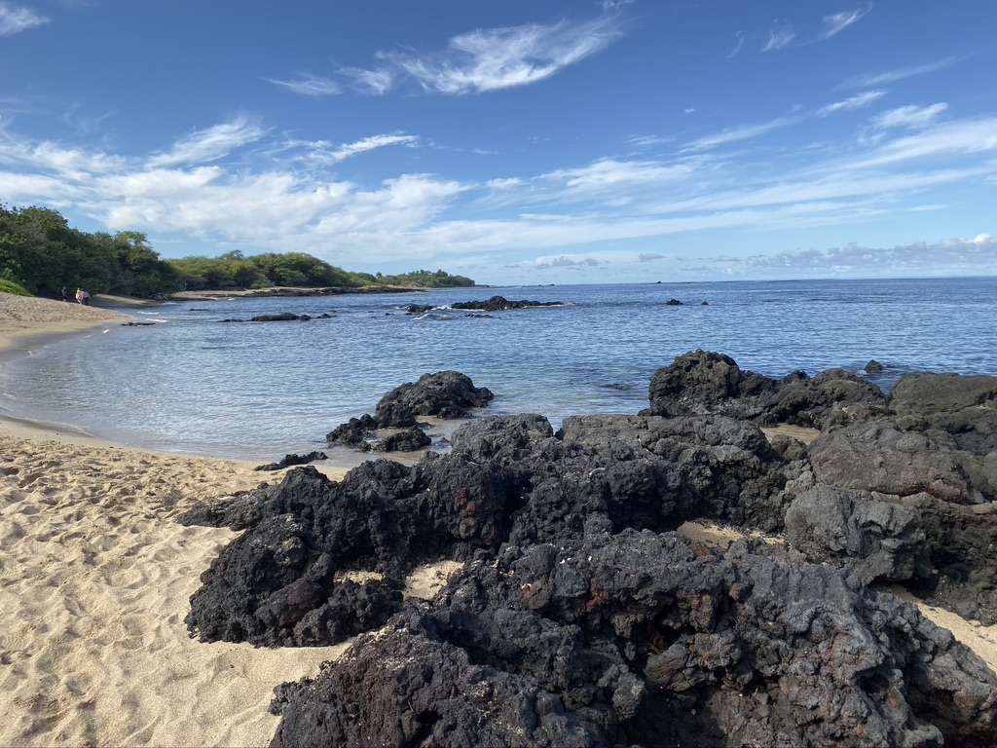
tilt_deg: -4.4
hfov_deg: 67.3
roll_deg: +0.5
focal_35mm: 26
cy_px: 374
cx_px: 498
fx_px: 749
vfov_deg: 53.1
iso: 32
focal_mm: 4.25
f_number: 1.8
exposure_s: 1/2364
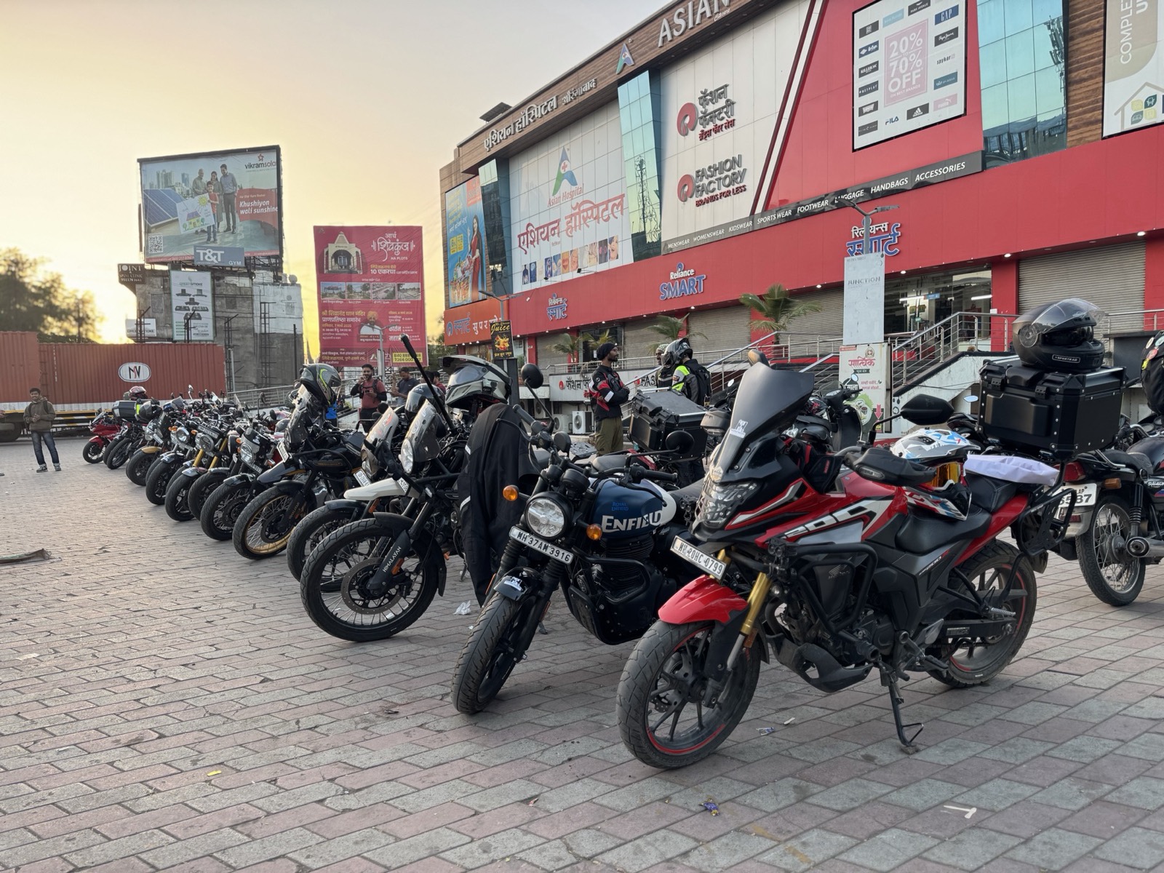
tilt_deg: -3.4
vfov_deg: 56.8
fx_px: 807
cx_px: 582
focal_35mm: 24
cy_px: 436
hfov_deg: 71.6
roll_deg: +1.2
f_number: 1.78
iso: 64
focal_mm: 6.76
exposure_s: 1/121
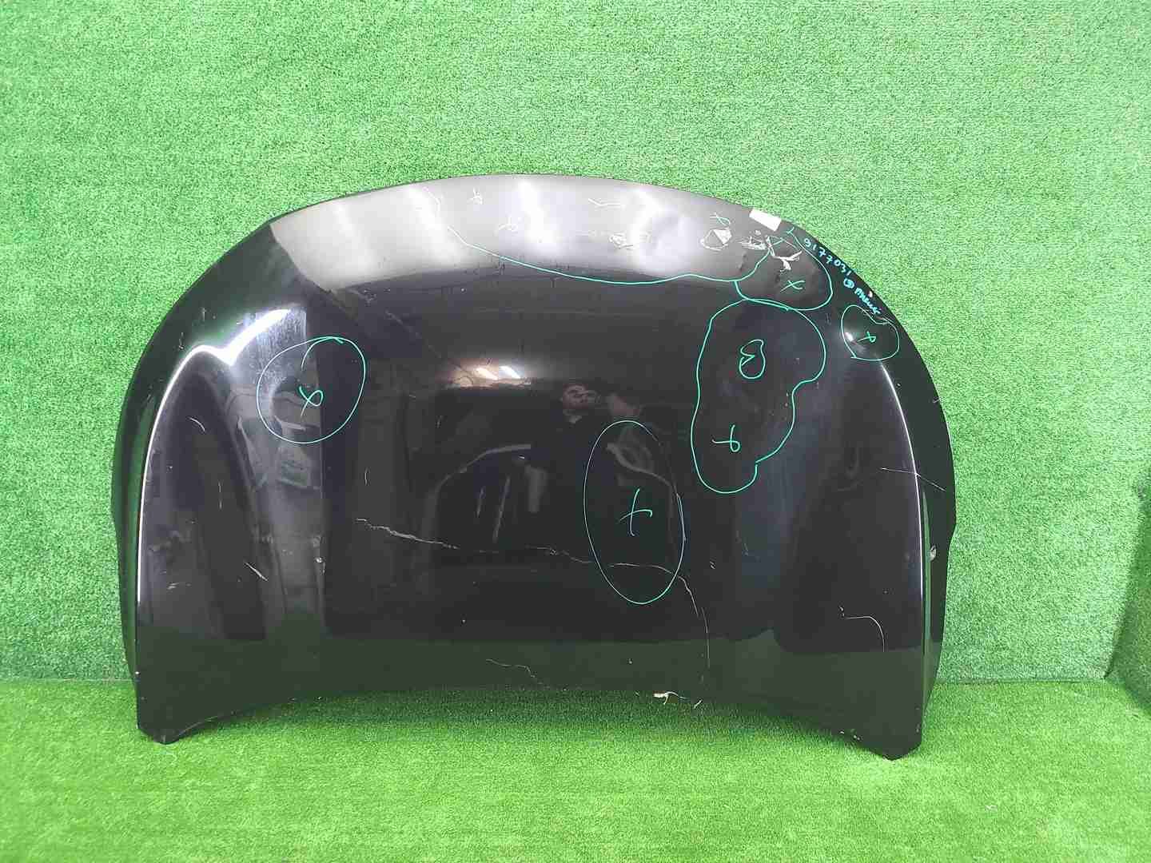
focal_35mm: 26
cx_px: 576
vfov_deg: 53.1
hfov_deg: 67.3
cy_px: 432
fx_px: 865
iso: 400
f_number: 1.8
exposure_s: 1/50
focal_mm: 5.4
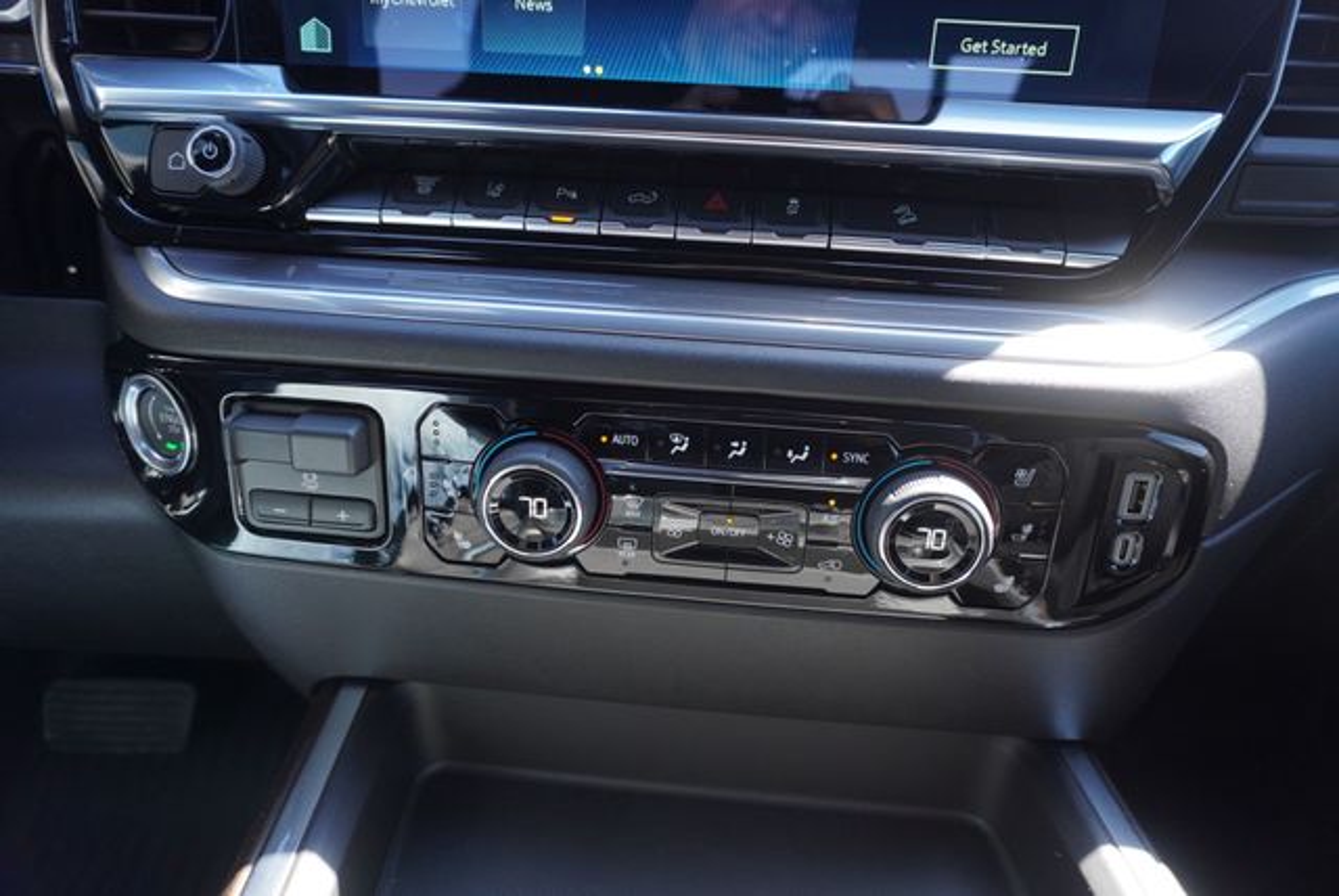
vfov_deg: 53.2
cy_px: 448
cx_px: 670
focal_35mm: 24
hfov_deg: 73.7
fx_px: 893
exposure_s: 1/60
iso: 320
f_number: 4
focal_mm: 16
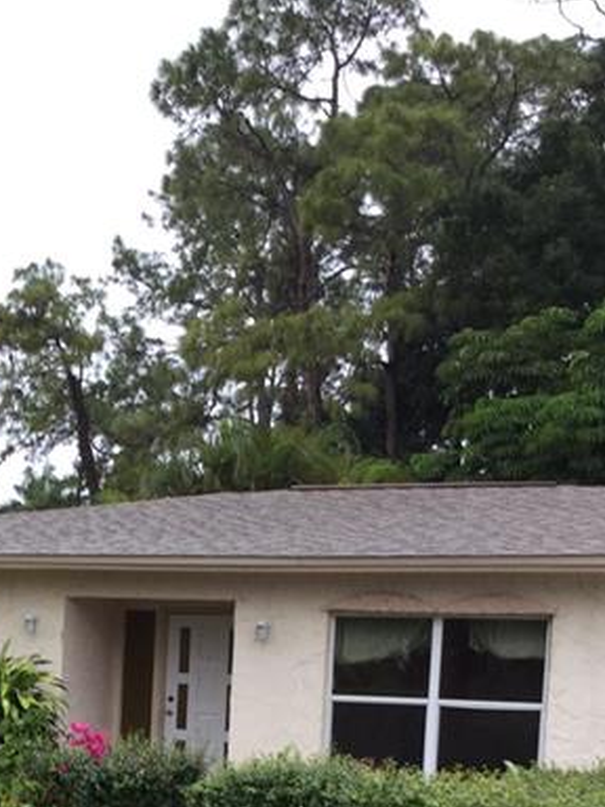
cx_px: 36
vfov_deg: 29.6
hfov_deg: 22.9
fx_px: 1445
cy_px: 757
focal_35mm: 62
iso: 32
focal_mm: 3.3
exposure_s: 1/120
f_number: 2.4
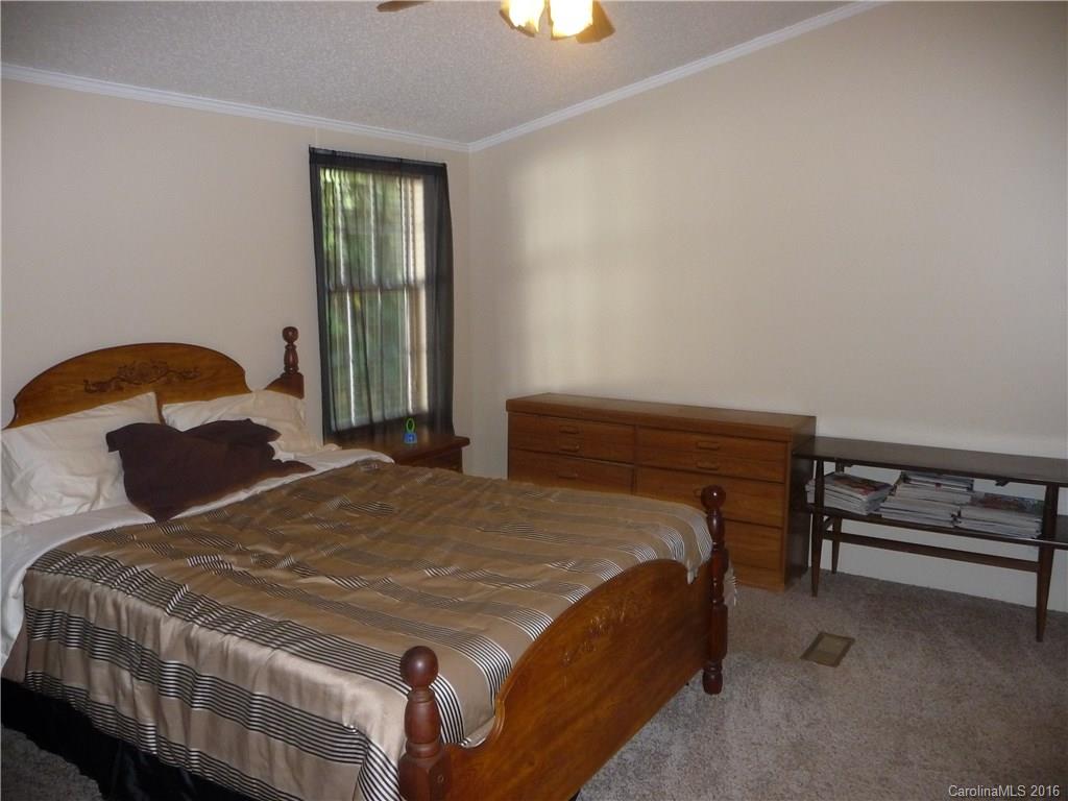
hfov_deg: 63.4
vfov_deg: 49.7
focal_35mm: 28
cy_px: 400
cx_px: 534
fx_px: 864
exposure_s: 1/30
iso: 320
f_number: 3.3
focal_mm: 4.7
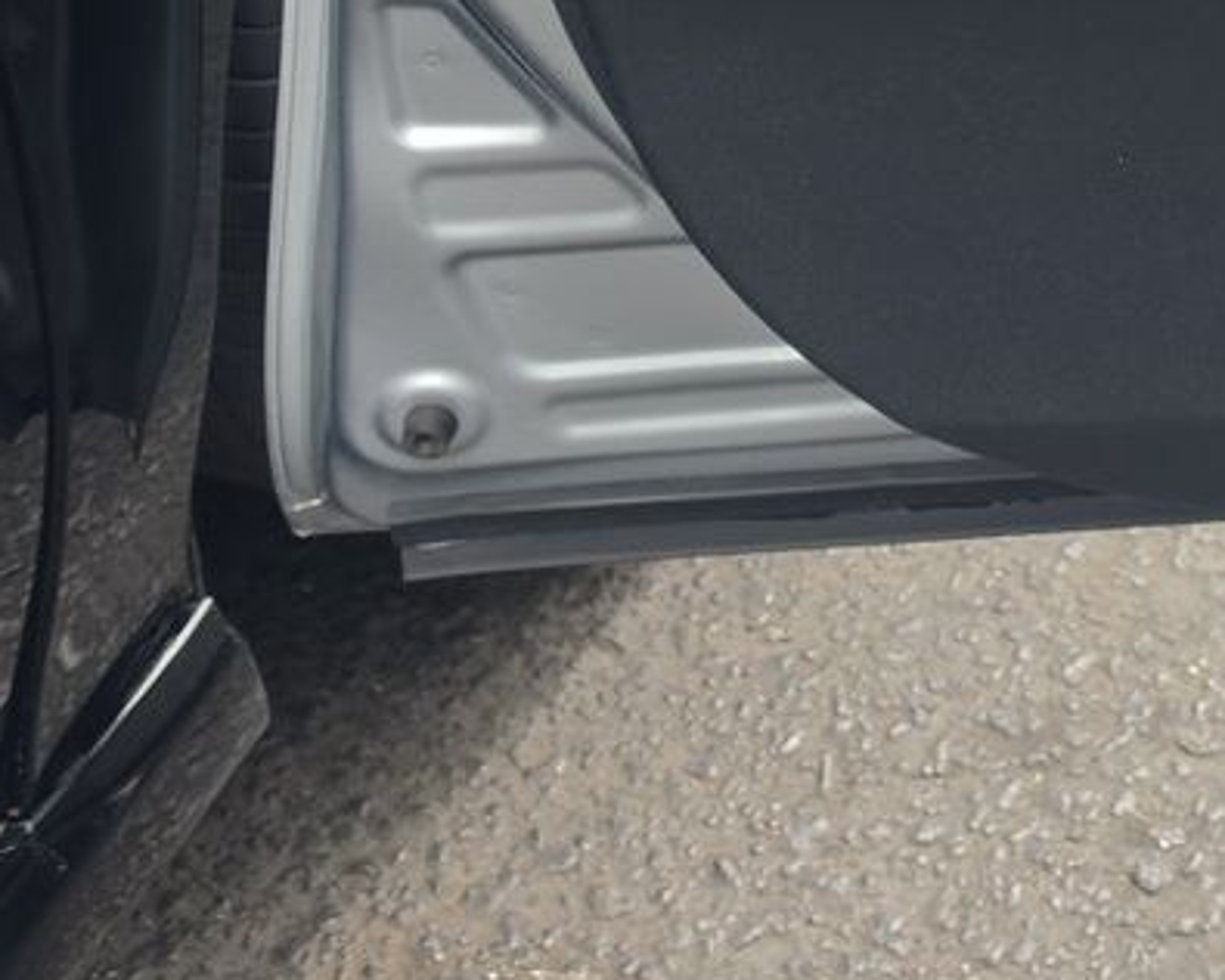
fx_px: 3299
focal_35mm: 91
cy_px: -425
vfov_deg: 15.7
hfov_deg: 18.9
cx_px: 1755
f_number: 1.4
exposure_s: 1/157
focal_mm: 6.5
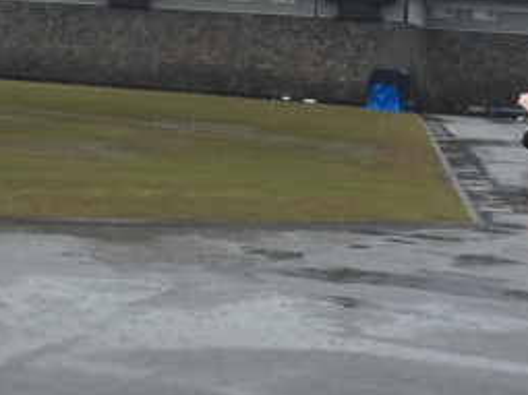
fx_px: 1387
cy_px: 23
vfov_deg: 16.0
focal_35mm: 91
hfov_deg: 21.3
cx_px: 95
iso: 32
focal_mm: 4.15
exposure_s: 1/430
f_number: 2.2
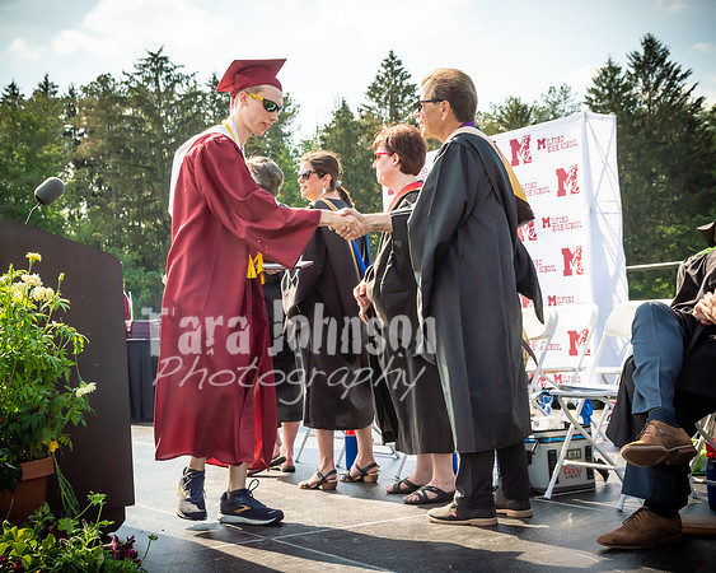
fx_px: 1219
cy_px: 286
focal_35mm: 58
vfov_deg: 26.4
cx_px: 358
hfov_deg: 32.7
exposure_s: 1/800
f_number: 7.1
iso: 200
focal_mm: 34
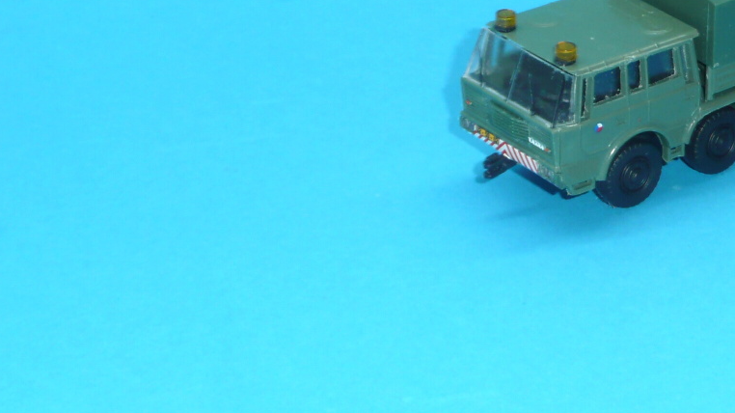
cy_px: 109
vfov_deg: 8.3
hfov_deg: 14.7
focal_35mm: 145
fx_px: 2825
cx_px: 650
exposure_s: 1/30
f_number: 4.6
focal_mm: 11.8
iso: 100
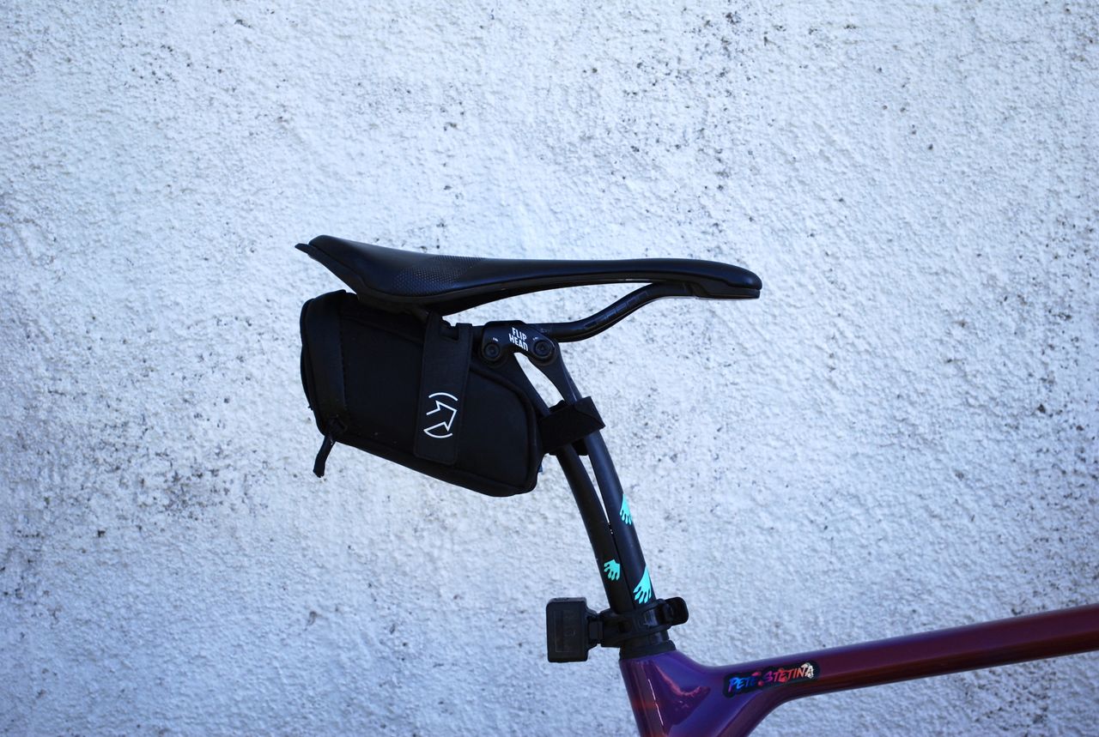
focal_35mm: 72
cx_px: 550
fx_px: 2202
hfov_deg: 28.0
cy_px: 368
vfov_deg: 19.0
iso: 200
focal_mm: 48
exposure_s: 1/250
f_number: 5.6
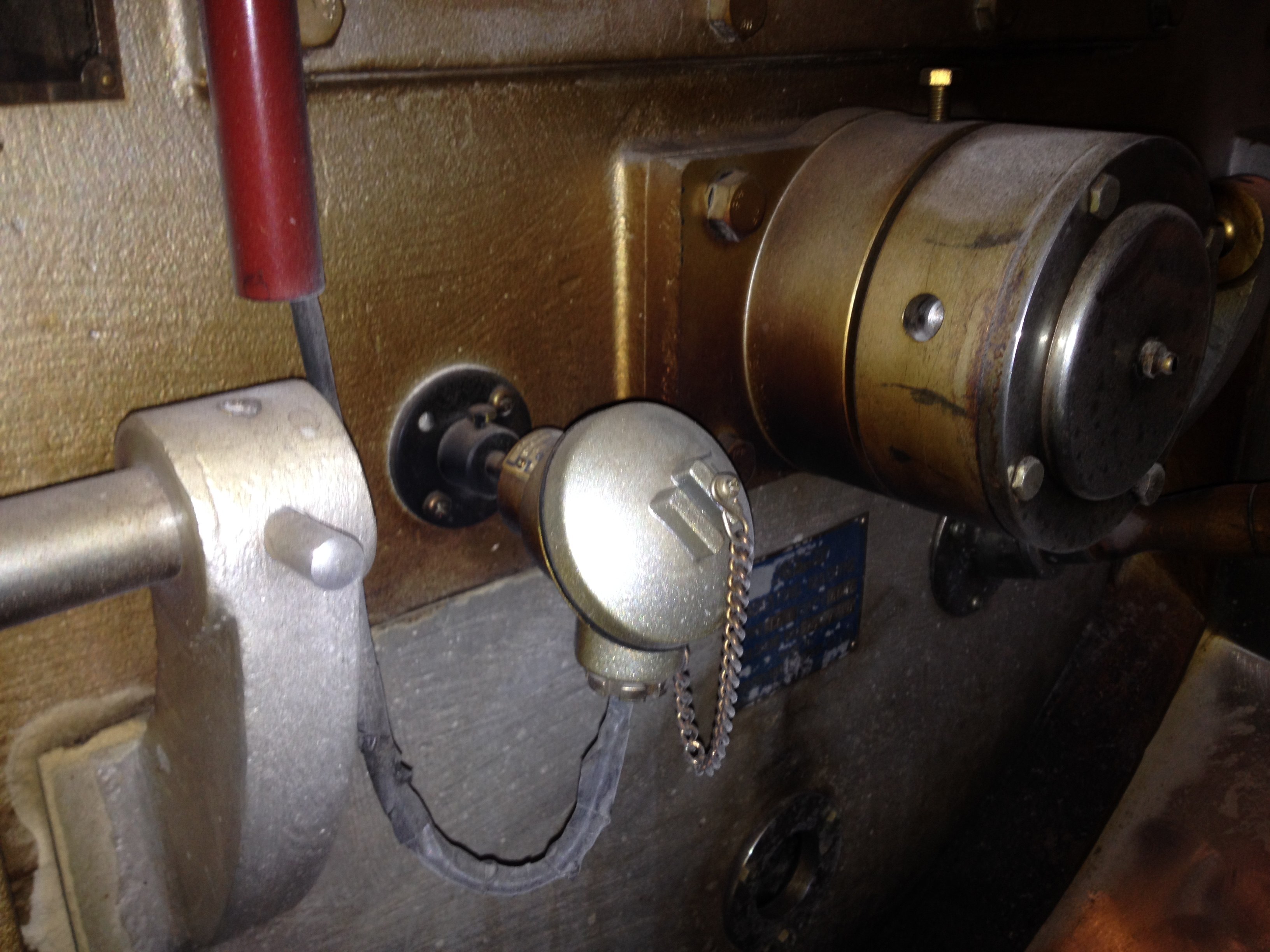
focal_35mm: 35
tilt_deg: -22.0
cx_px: 635
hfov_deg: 52.6
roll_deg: +1.3
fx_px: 1284
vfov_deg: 40.7
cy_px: 476
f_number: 2.4
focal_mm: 4.28
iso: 50
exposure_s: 1/21
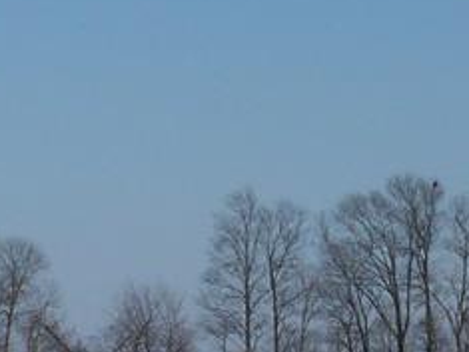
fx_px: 4482
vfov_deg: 4.5
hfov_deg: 6.0
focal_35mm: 331
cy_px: 410
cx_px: 198
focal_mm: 9.7
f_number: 5.6
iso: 80
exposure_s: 1/640
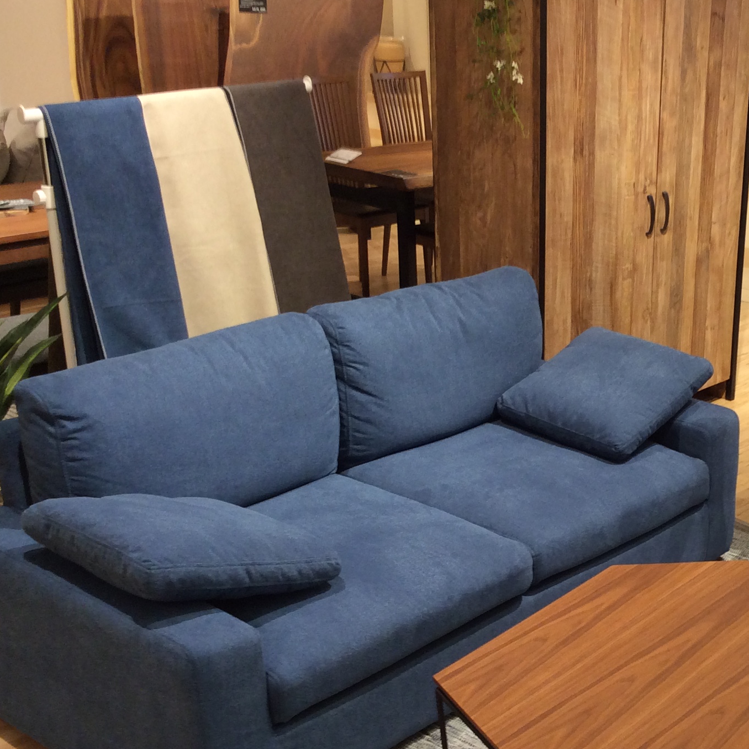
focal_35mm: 54
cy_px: 453
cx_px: 653
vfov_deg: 31.5
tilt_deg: -21.2
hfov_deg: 30.4
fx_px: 1322
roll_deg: -2.1
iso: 50
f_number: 2.4
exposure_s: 1/24
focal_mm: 3.3
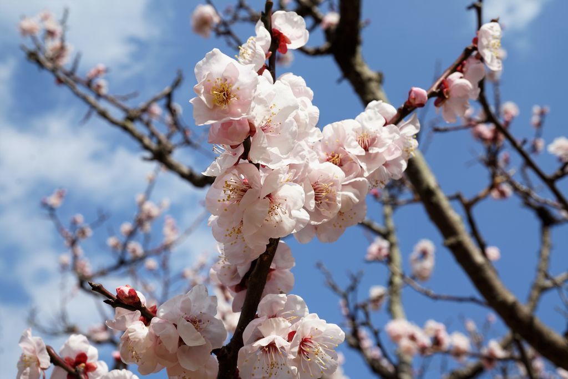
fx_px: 710
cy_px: 190
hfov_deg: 43.6
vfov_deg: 29.9
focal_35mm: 45
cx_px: 284
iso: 100
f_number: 9
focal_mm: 30
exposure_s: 1/250
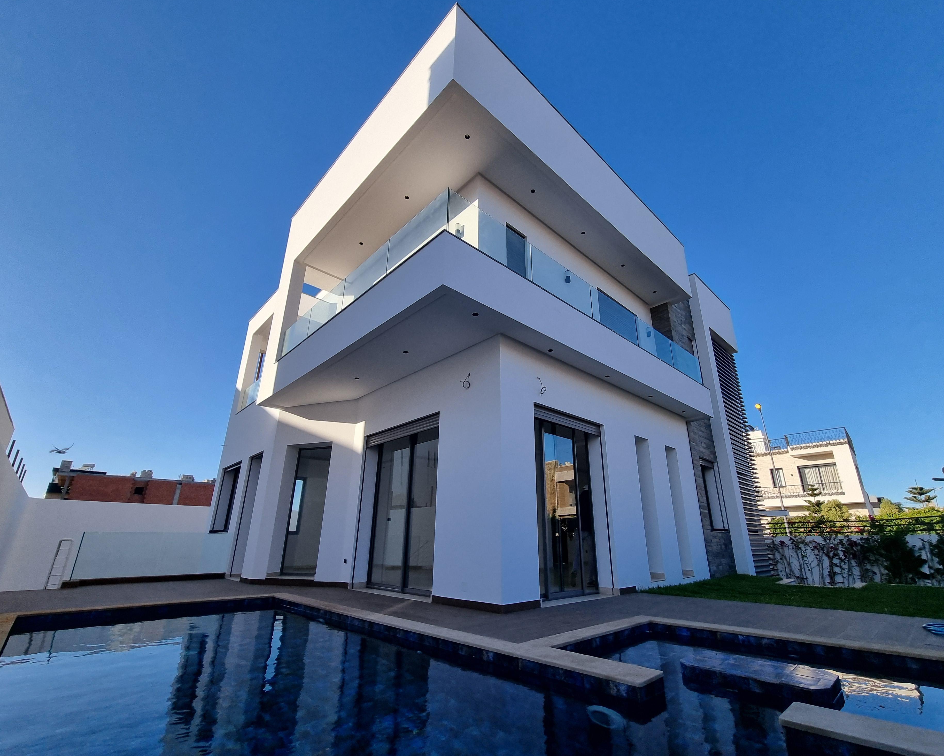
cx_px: 492
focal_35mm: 14
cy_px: 384
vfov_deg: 88.0
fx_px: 391
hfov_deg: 100.6
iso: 50
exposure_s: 1/1352
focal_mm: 2.2
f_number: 2.2
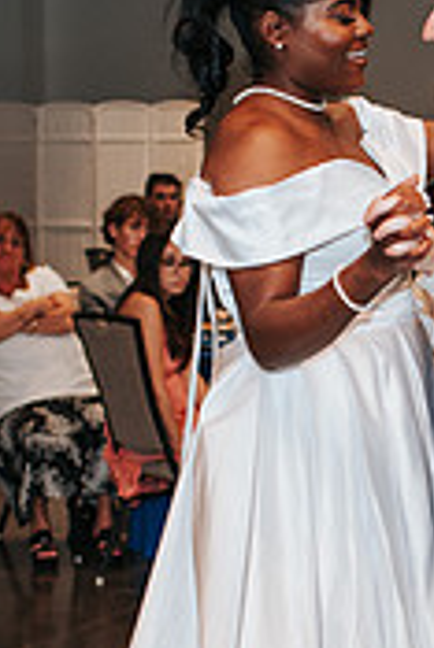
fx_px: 2436
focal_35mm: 135
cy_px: 411
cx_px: 430
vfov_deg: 15.2
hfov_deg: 10.1
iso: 500
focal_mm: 35
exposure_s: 1/160
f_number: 2.8
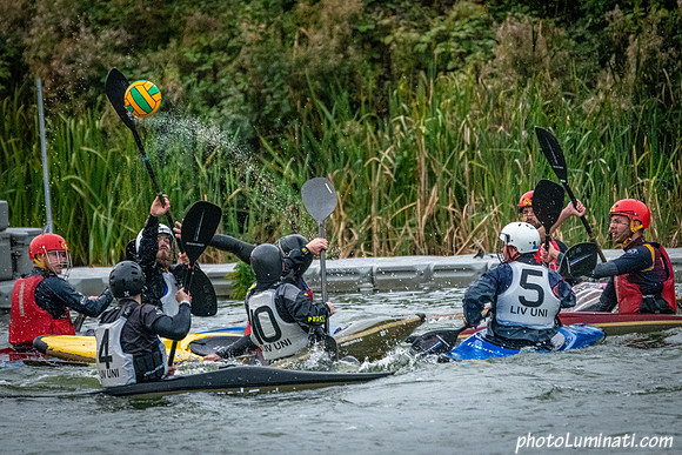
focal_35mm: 514
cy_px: 255
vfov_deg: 2.7
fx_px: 9747
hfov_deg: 4.0
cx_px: 313
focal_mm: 400
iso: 5000
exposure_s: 1/2500
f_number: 5.6
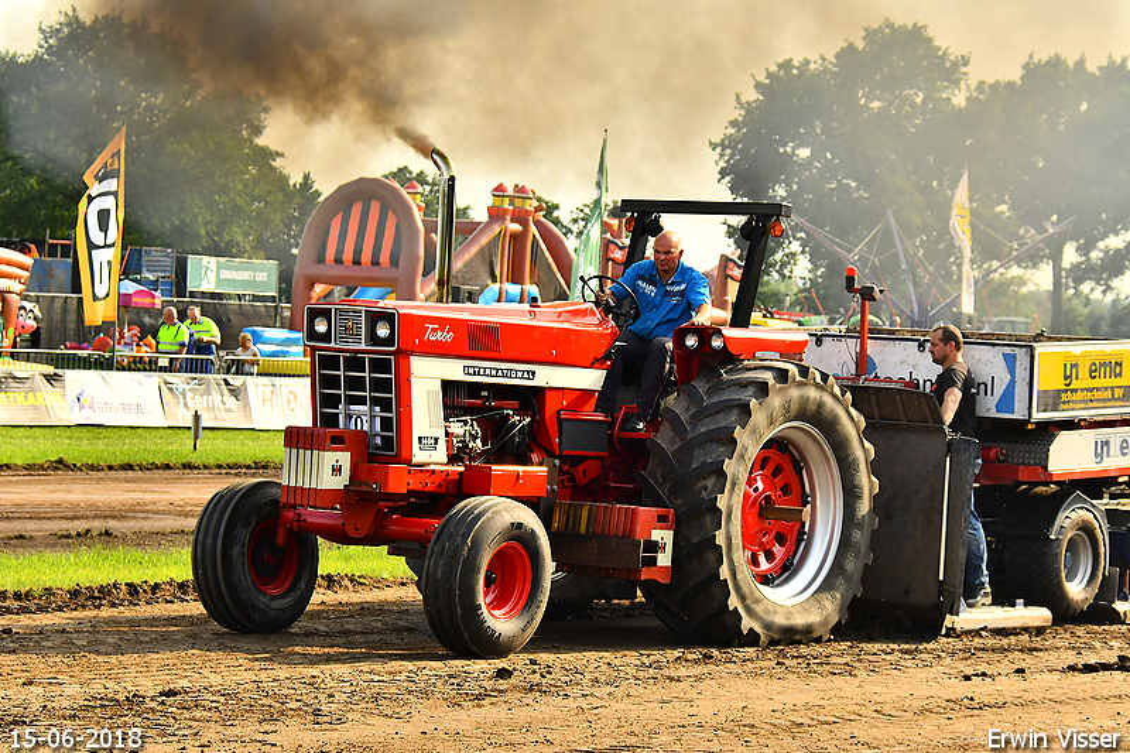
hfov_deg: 16.7
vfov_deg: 11.1
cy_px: 376
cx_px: 565
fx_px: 3860
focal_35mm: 123
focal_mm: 82
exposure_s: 1/1600
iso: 500
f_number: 7.1
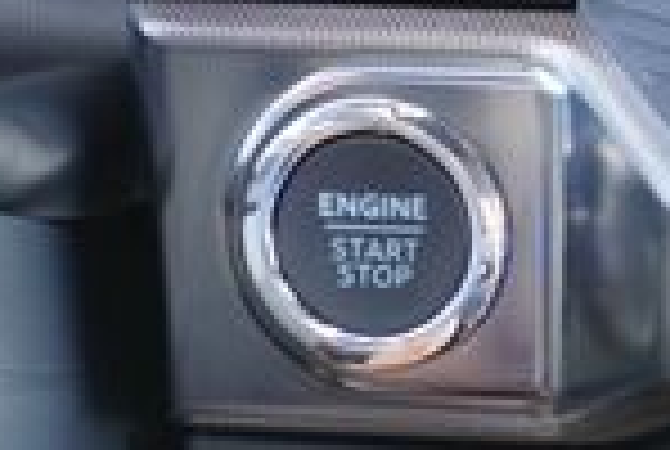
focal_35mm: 103
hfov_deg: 18.6
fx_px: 1921
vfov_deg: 13.0
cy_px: 531
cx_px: 841
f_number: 4
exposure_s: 1/60
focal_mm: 16
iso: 1000
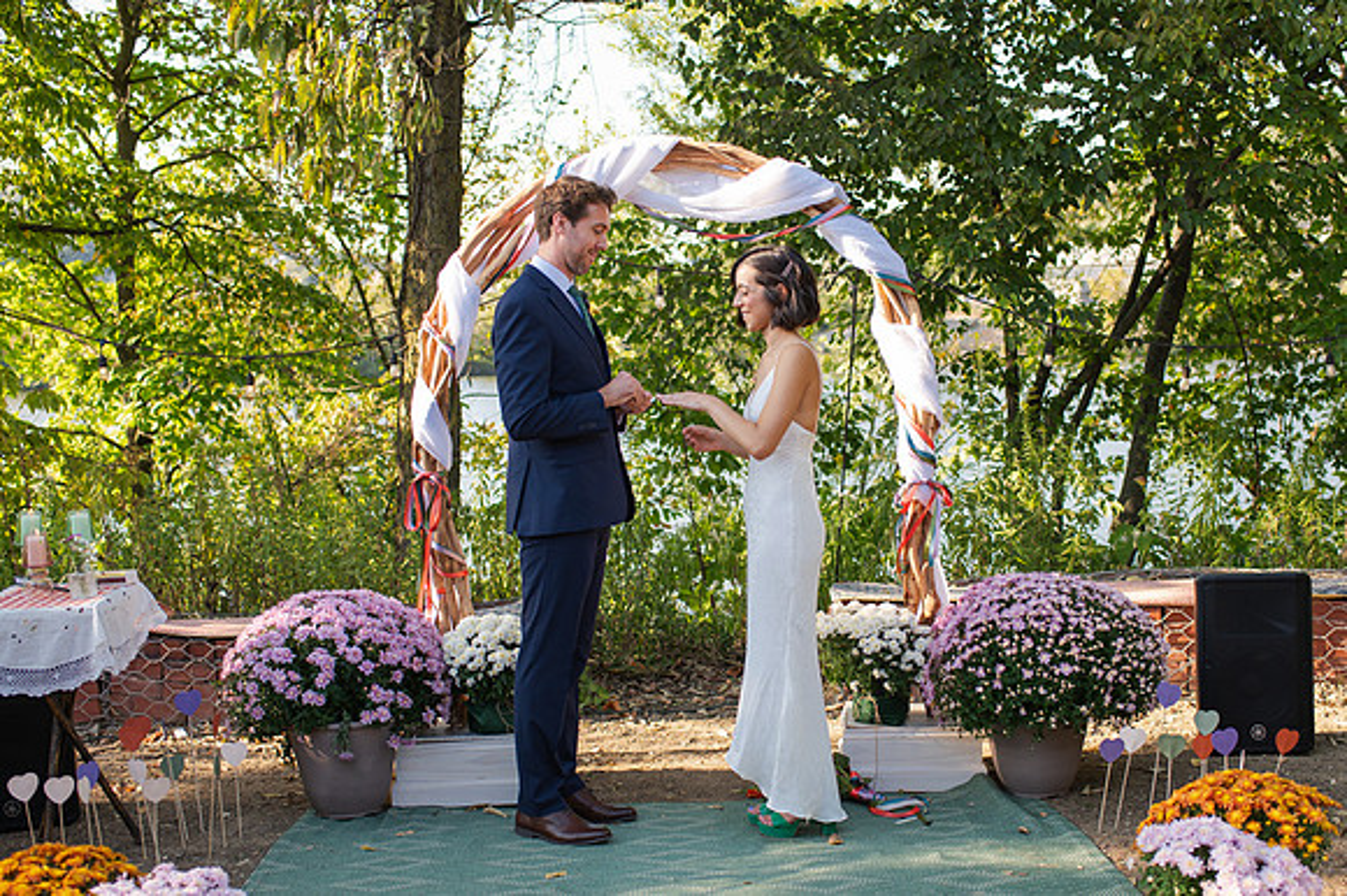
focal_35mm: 42
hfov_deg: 46.0
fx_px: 1584
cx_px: 738
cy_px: 504
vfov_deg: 31.6
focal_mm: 35
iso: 220
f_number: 3.2
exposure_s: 1/640
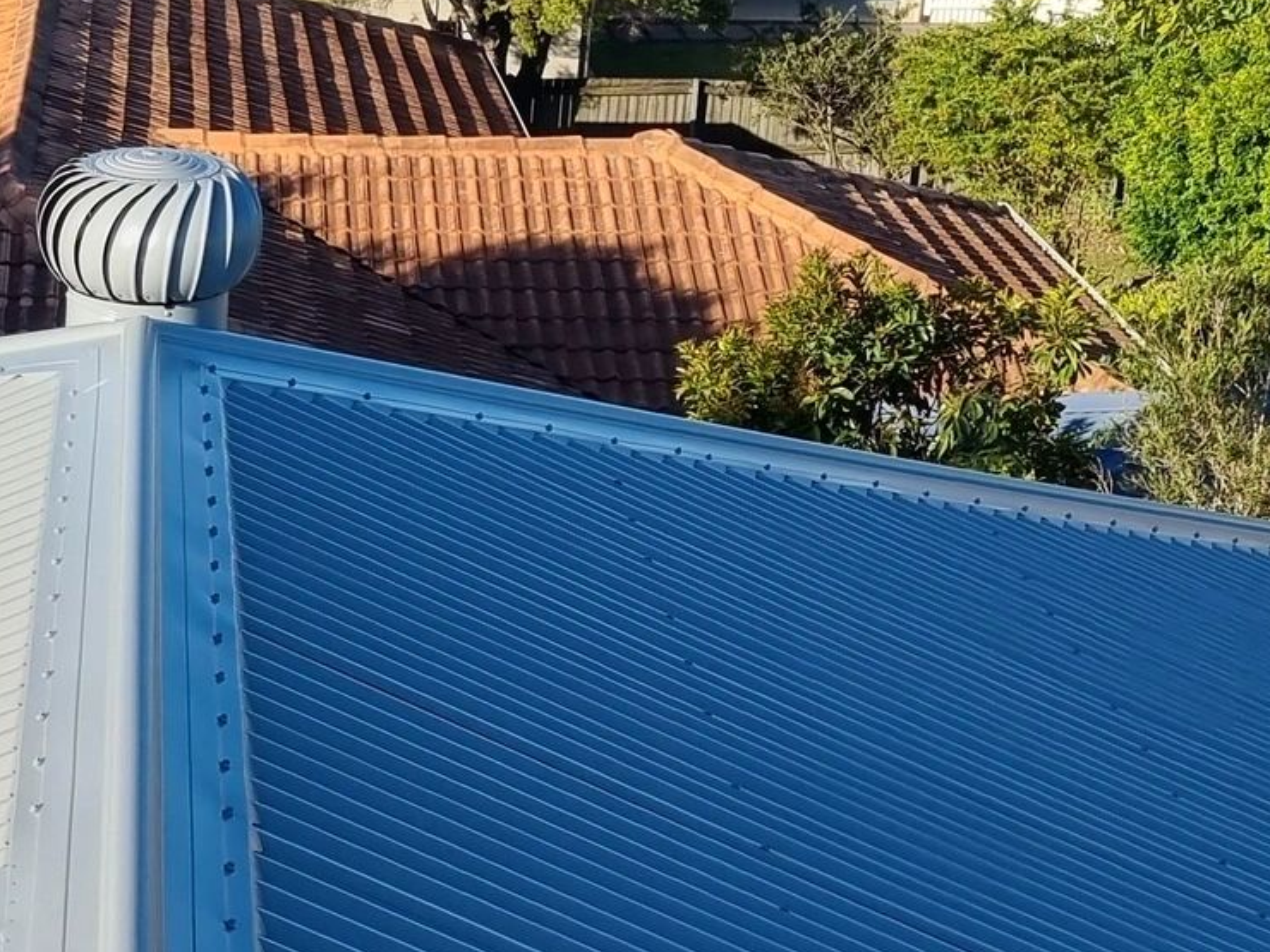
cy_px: 1015
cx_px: 51
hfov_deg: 21.1
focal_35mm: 90
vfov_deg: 16.0
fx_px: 3302
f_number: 1.8
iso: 50
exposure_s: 1/1796
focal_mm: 5.4
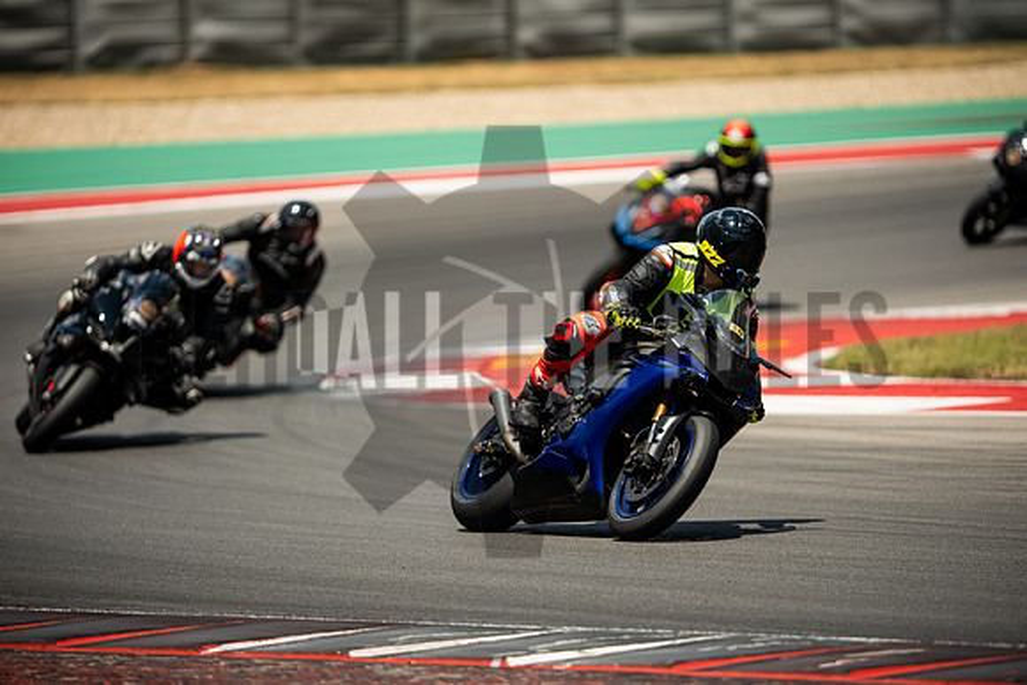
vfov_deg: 4.6
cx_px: 514
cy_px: 342
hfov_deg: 6.9
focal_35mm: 300
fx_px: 8560
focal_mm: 200
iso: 1600
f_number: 2
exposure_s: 1/2000
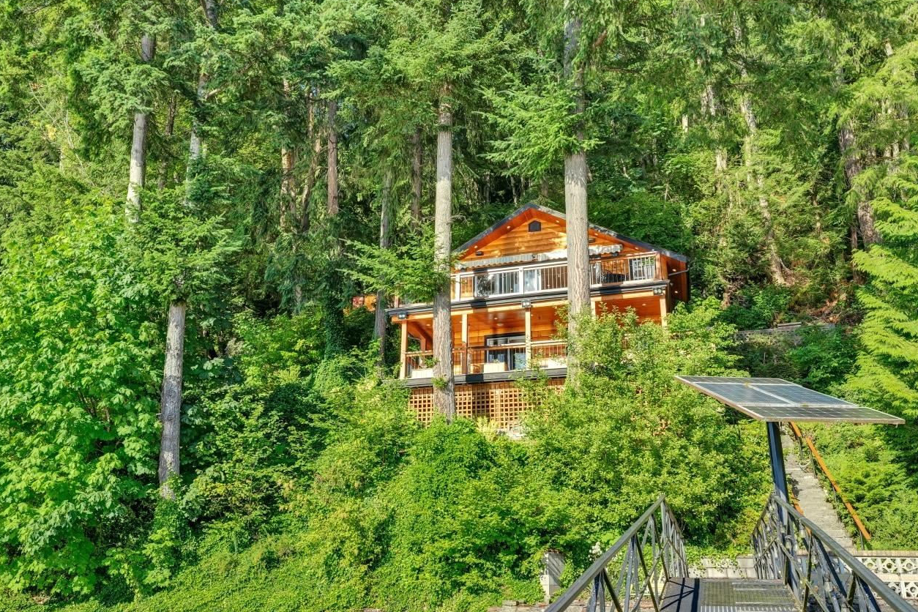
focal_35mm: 31
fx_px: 790
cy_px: 340
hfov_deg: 60.3
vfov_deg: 42.3
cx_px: 462
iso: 400
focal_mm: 24
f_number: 8
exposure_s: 1/320
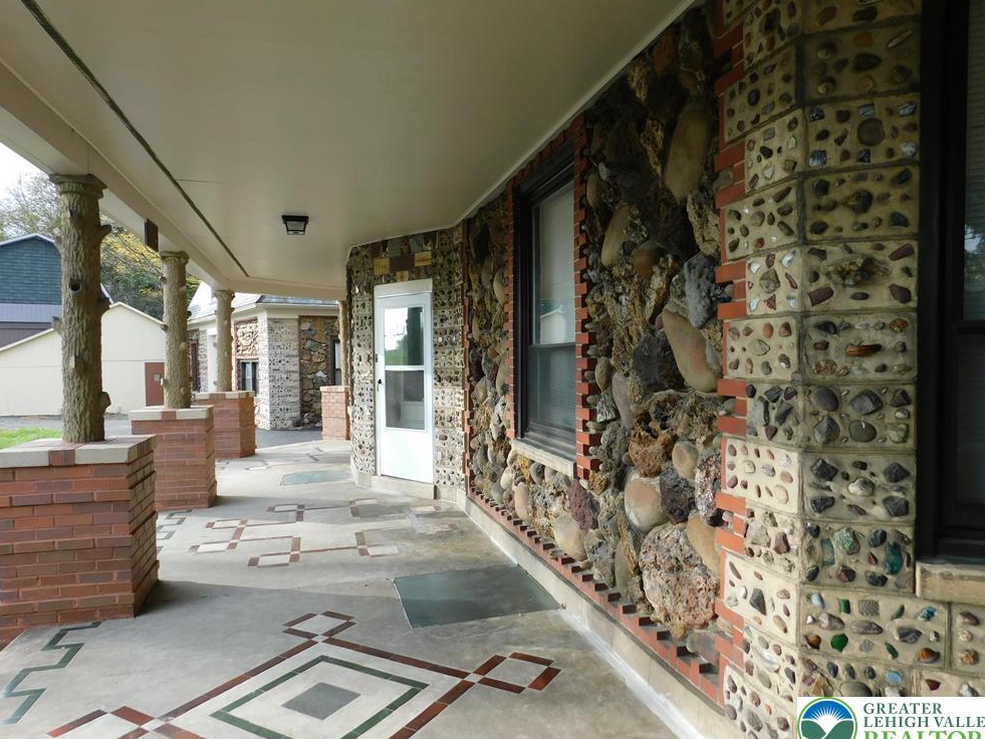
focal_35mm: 24
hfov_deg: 71.6
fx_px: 683
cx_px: 488
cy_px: 379
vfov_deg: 56.8
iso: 125
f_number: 3
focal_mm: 4
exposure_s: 1/200
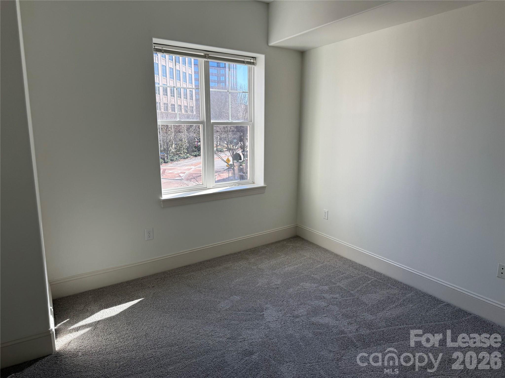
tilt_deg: -9.5
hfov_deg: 71.6
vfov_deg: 56.8
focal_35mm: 24
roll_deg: +0.7
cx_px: 252
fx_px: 350
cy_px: 189
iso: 80
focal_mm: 6.76
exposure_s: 1/677
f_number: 1.78
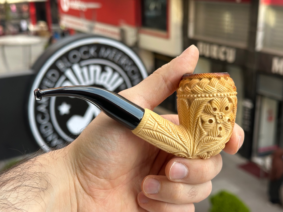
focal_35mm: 48
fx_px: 392
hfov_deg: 39.7
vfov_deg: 30.3
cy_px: 106
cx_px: 142
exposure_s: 1/417
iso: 64
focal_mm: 6.86
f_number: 1.78
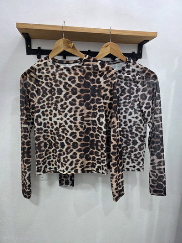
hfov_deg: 58.9
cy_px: 122
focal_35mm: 23
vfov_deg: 73.9
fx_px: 161
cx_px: 91
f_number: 1.7
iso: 250
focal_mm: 6.3
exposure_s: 1/101
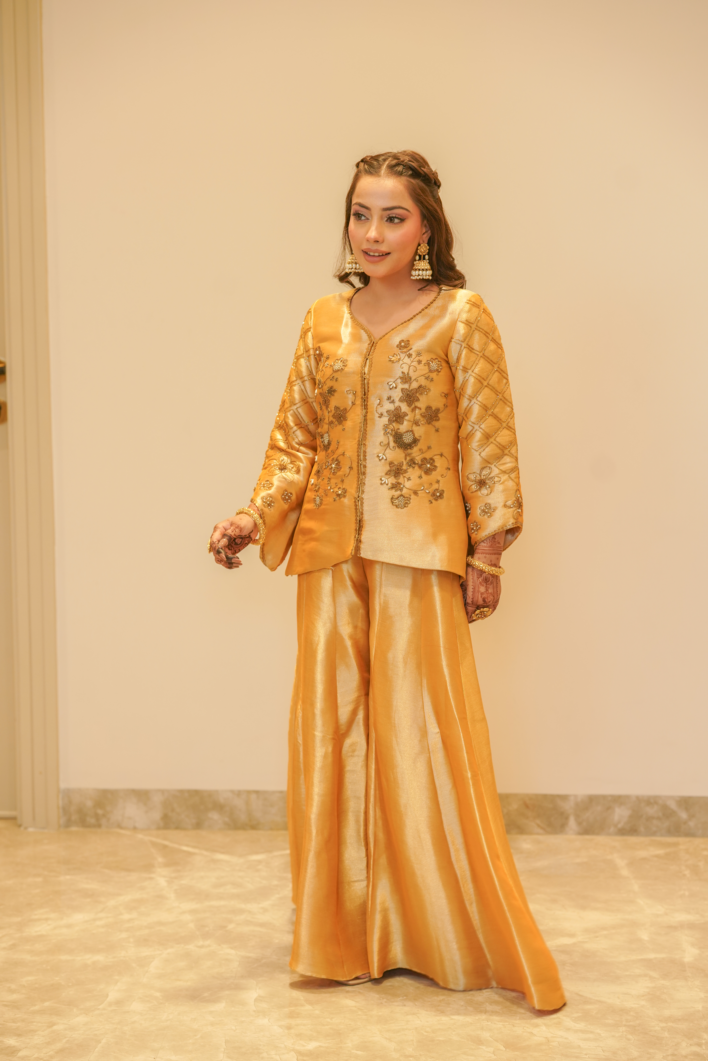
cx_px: 354
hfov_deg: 16.1
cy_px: 530
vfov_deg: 23.9
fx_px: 2506
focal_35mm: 85
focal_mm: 85
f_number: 3.2
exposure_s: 1/125
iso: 640
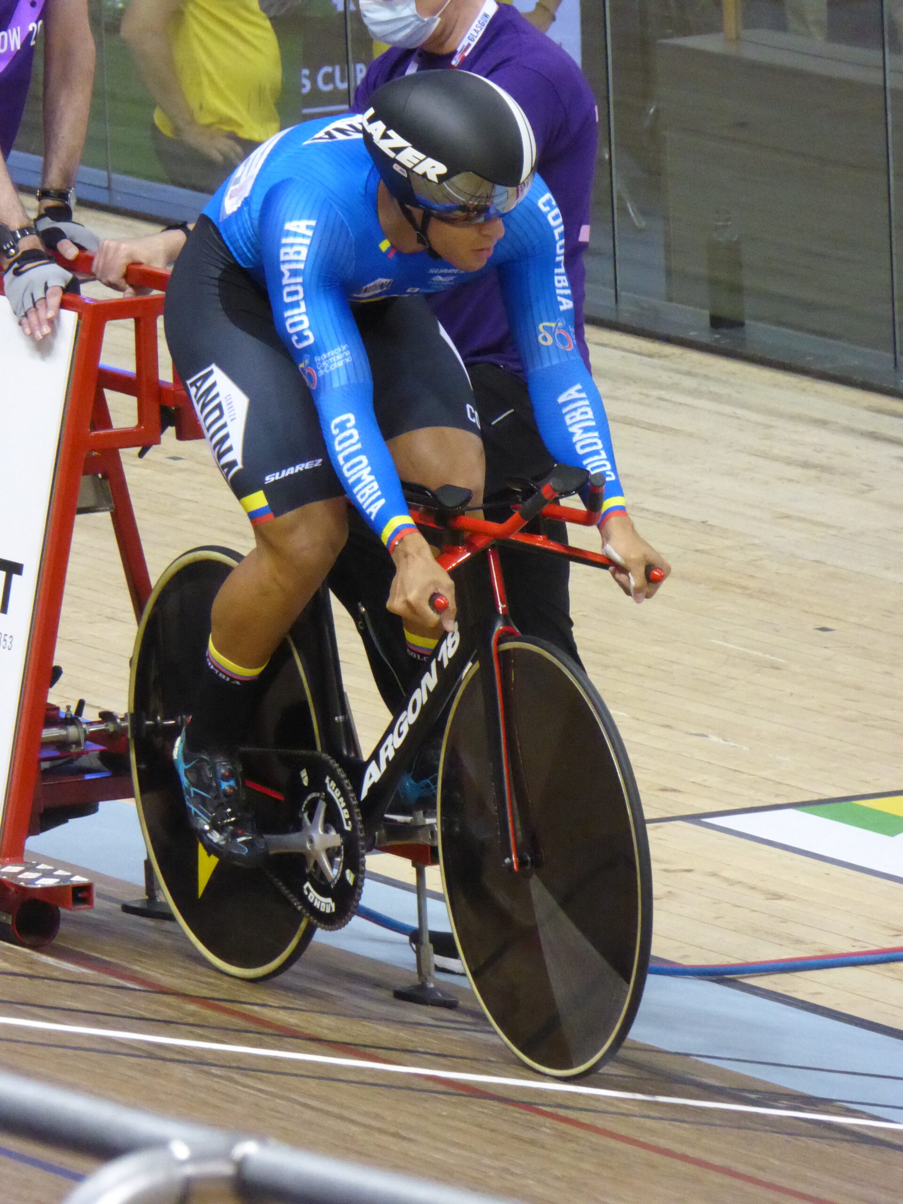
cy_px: 602
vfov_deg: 4.0
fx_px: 17391
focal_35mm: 500
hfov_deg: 3.0
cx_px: 452
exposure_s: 1/100
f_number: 6
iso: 1600
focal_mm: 89.6
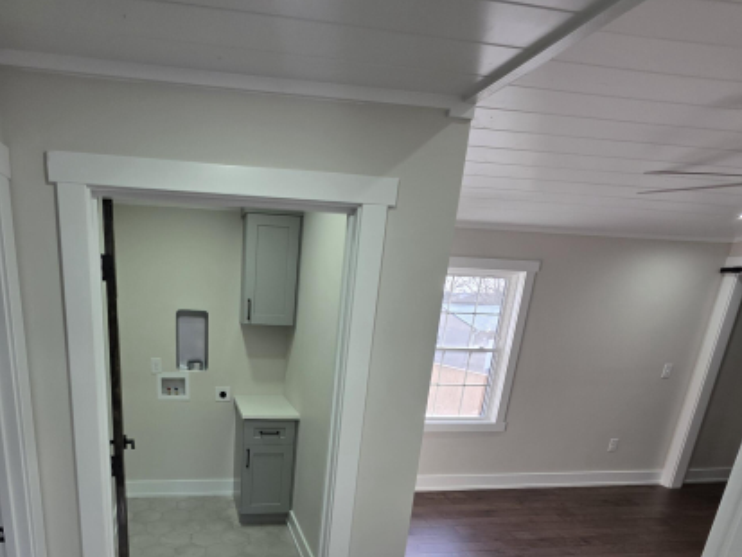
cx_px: 252
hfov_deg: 76.7
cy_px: 438
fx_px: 450
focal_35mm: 21
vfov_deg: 59.0
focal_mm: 2.2
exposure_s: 1/120
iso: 100
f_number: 1.9
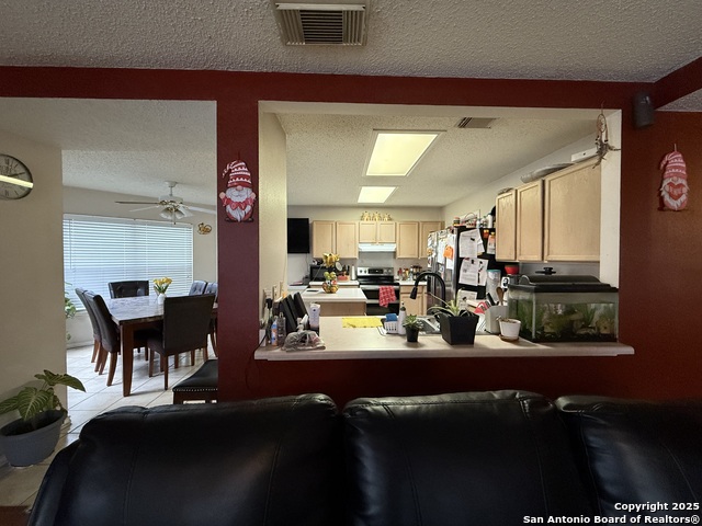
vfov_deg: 85.7
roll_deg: +0.0
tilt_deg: -1.5
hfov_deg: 102.1
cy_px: 263
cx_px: 351
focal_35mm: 14
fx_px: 284
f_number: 2.2
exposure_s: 1/60
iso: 500
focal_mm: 2.22
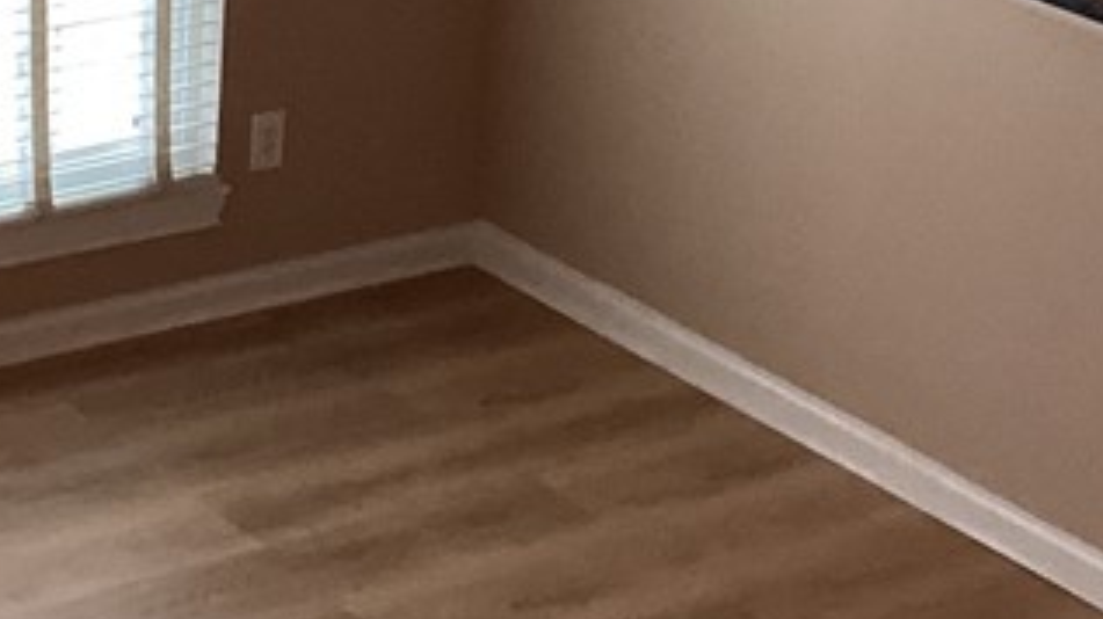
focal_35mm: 109
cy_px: -56
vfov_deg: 11.0
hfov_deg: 19.4
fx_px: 3187
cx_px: 223
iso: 100
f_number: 2.4
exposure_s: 1/100
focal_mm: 3.3
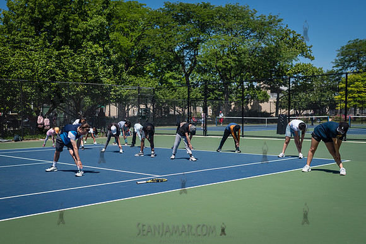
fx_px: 440
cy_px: 131
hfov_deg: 45.0
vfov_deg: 31.0
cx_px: 160
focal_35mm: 43
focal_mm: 35
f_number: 4
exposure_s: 1/2500
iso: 200
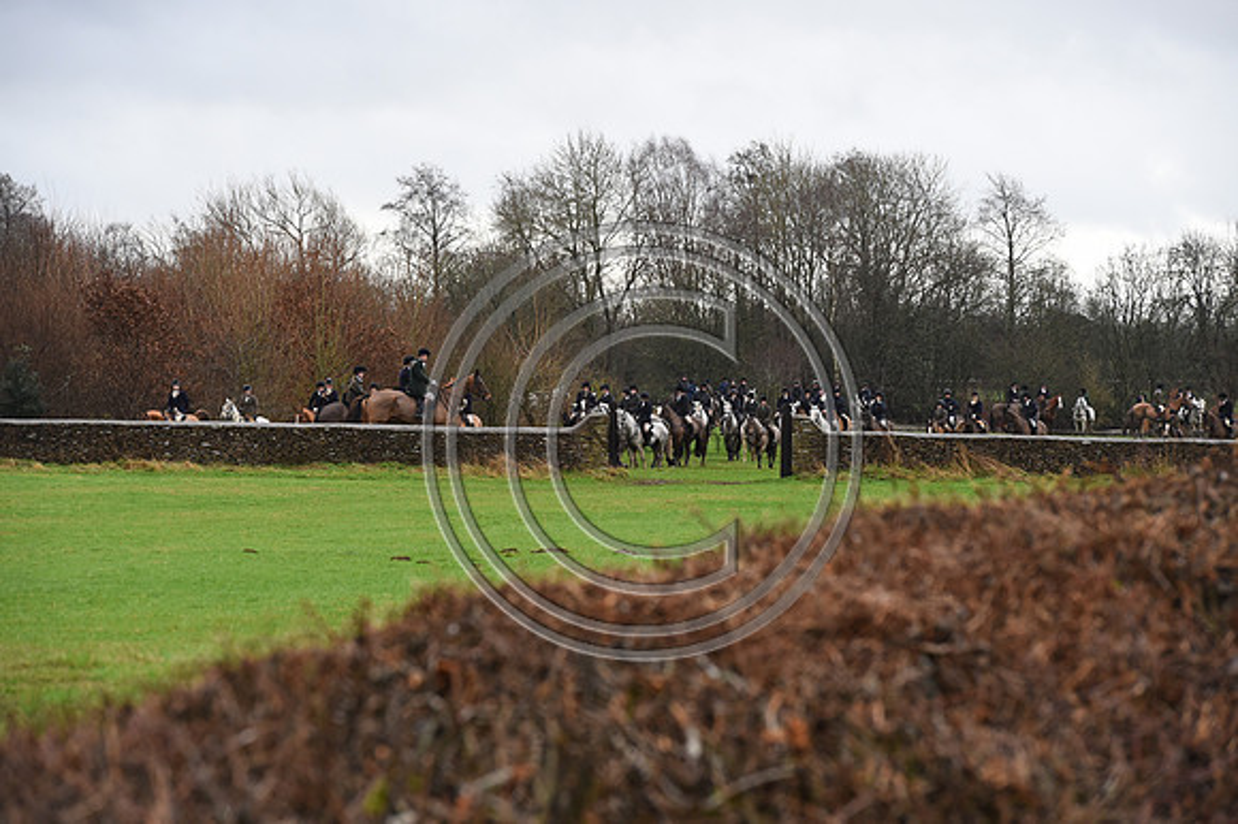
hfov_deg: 10.3
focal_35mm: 200
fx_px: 6874
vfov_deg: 6.9
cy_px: 412
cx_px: 619
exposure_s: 1/1000
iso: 2500
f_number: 9
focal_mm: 200
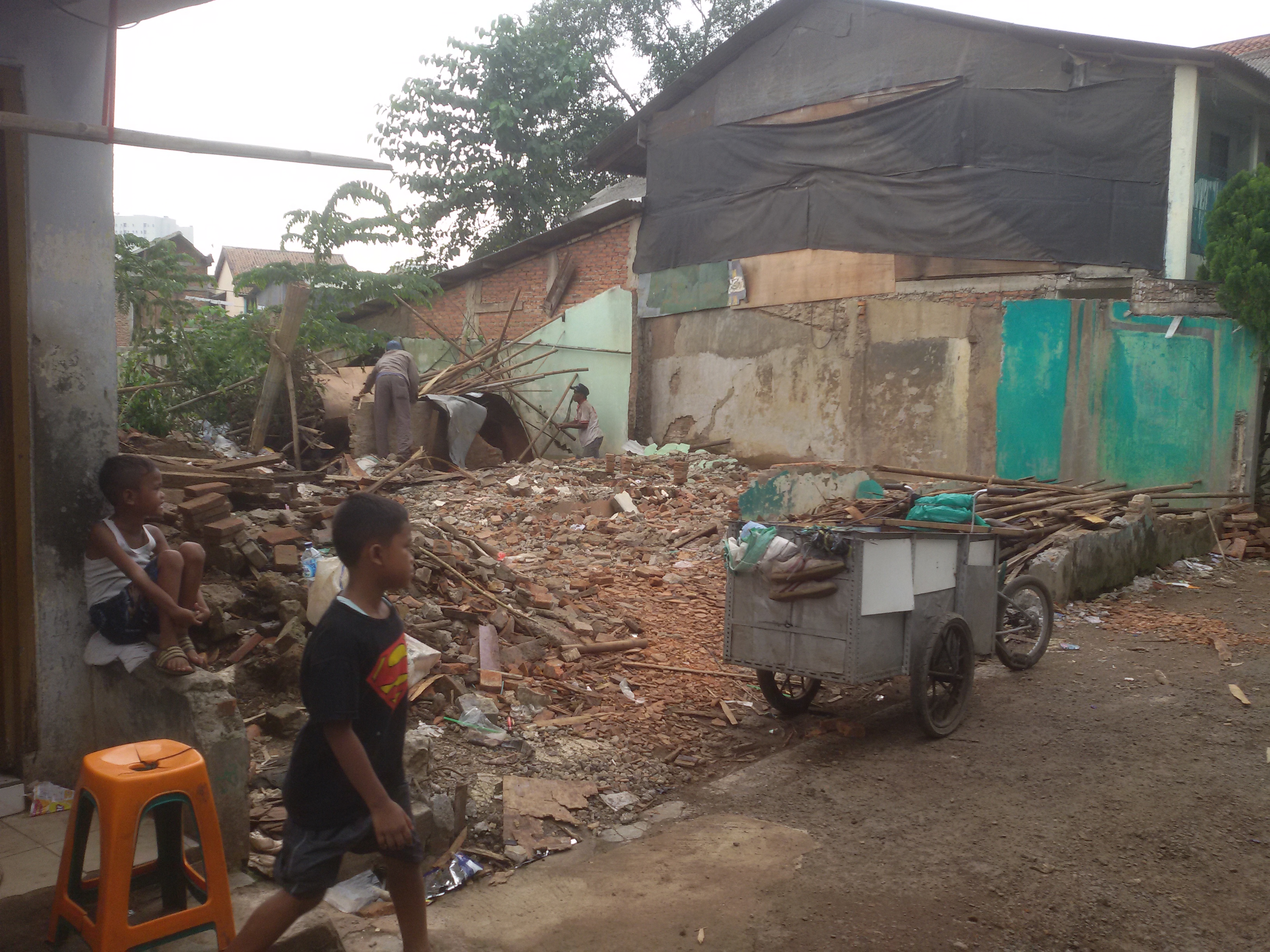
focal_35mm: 31
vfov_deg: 45.4
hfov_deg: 58.4
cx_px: 635
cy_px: 476
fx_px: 1137
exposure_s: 1/178
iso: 40
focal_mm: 2.93
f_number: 2.4
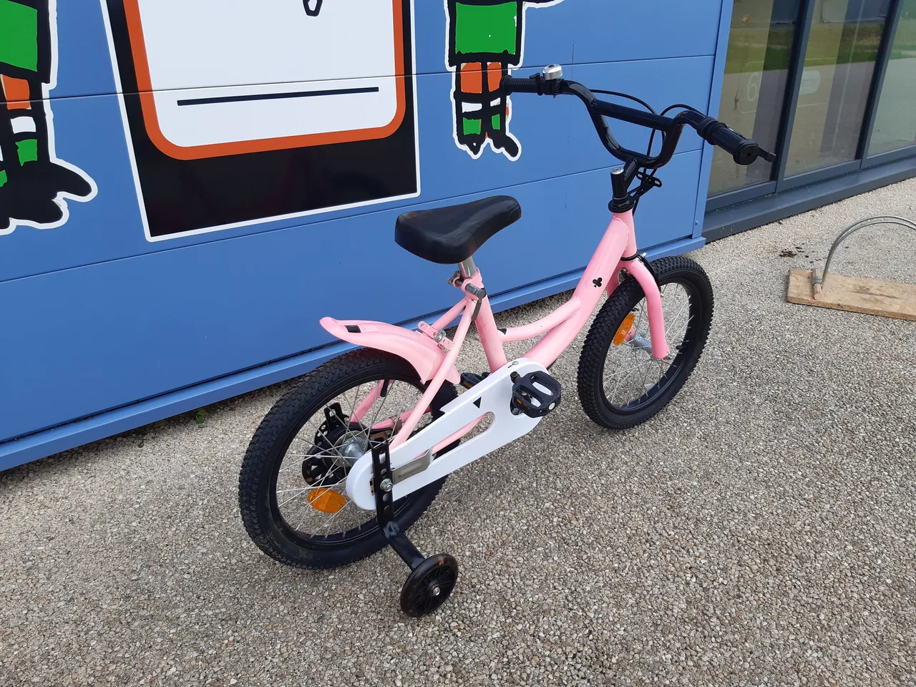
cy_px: 344
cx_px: 458
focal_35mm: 26
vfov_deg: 53.1
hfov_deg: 67.3
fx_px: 688
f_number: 1.7
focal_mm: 3.92
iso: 40
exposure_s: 1/502
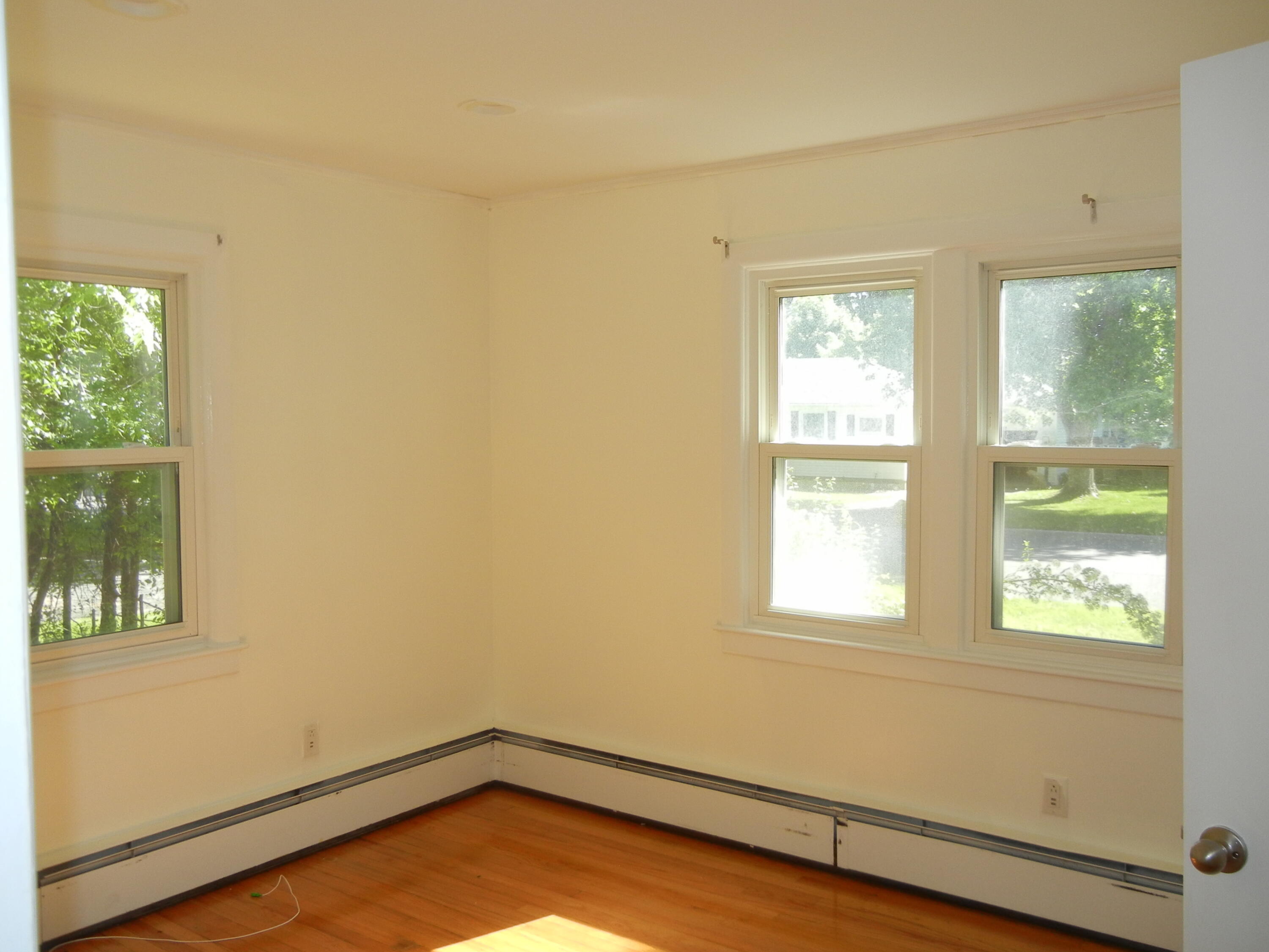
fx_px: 1100
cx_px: 634
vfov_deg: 46.8
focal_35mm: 30
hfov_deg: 60.0
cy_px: 476
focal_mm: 5.4
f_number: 3.5
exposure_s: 1/110
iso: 160
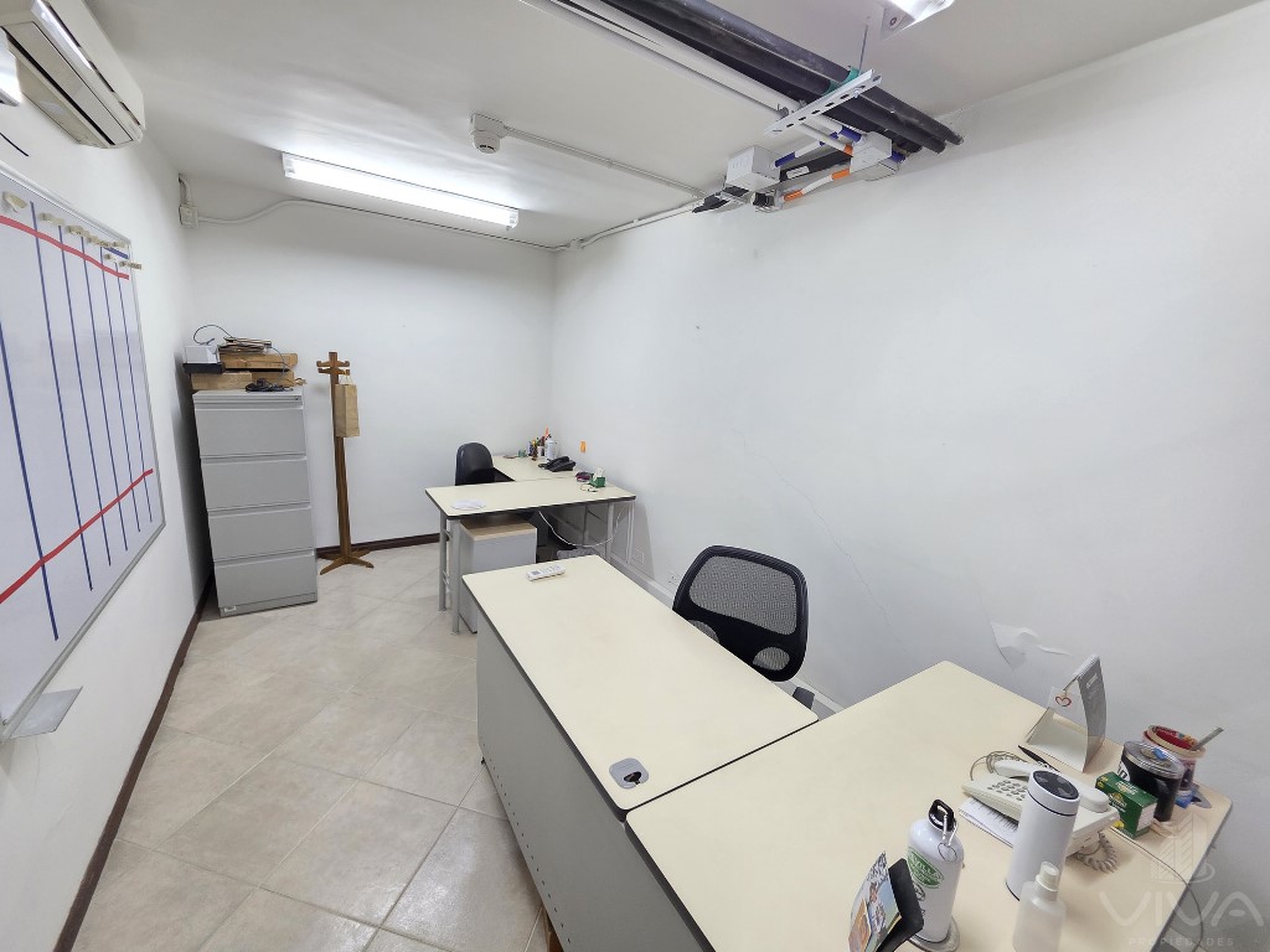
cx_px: 635
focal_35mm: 13
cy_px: 476
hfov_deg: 106.2
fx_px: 477
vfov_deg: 89.9
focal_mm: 2.2
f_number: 1.9
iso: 320
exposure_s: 1/60
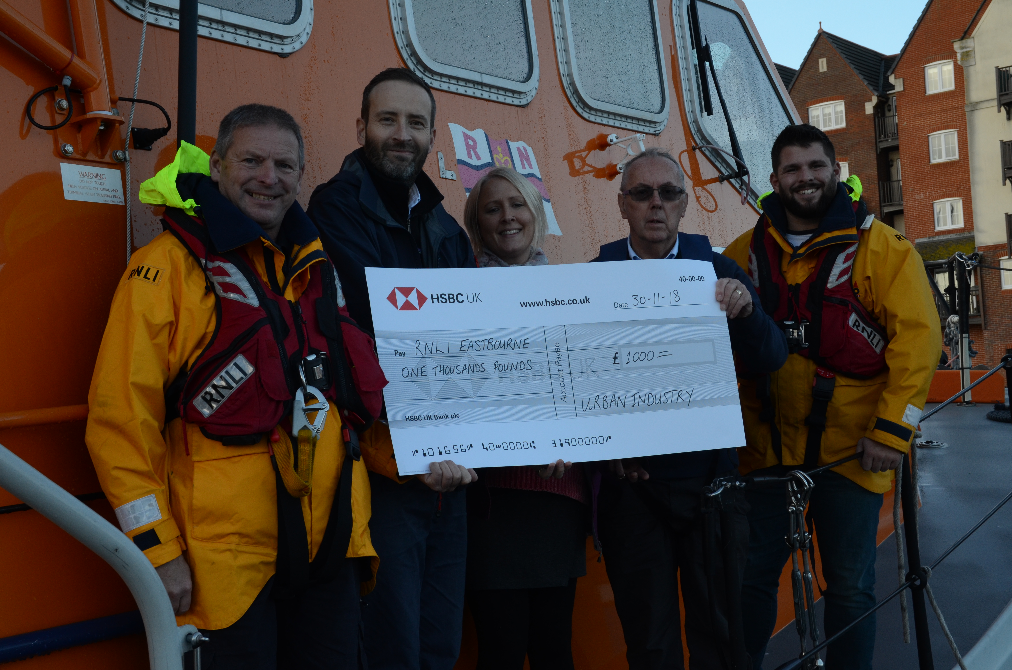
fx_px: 1473
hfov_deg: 37.9
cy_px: 335
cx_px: 506
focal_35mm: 52
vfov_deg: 25.6
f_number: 10
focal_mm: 35
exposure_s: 1/250
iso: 500
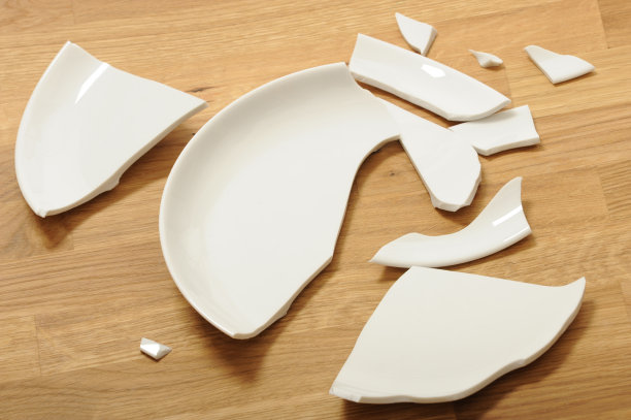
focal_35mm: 200
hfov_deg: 10.3
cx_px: 316
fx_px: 3503
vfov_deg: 6.9
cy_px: 210
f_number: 16
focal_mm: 200
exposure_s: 1/250
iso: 200
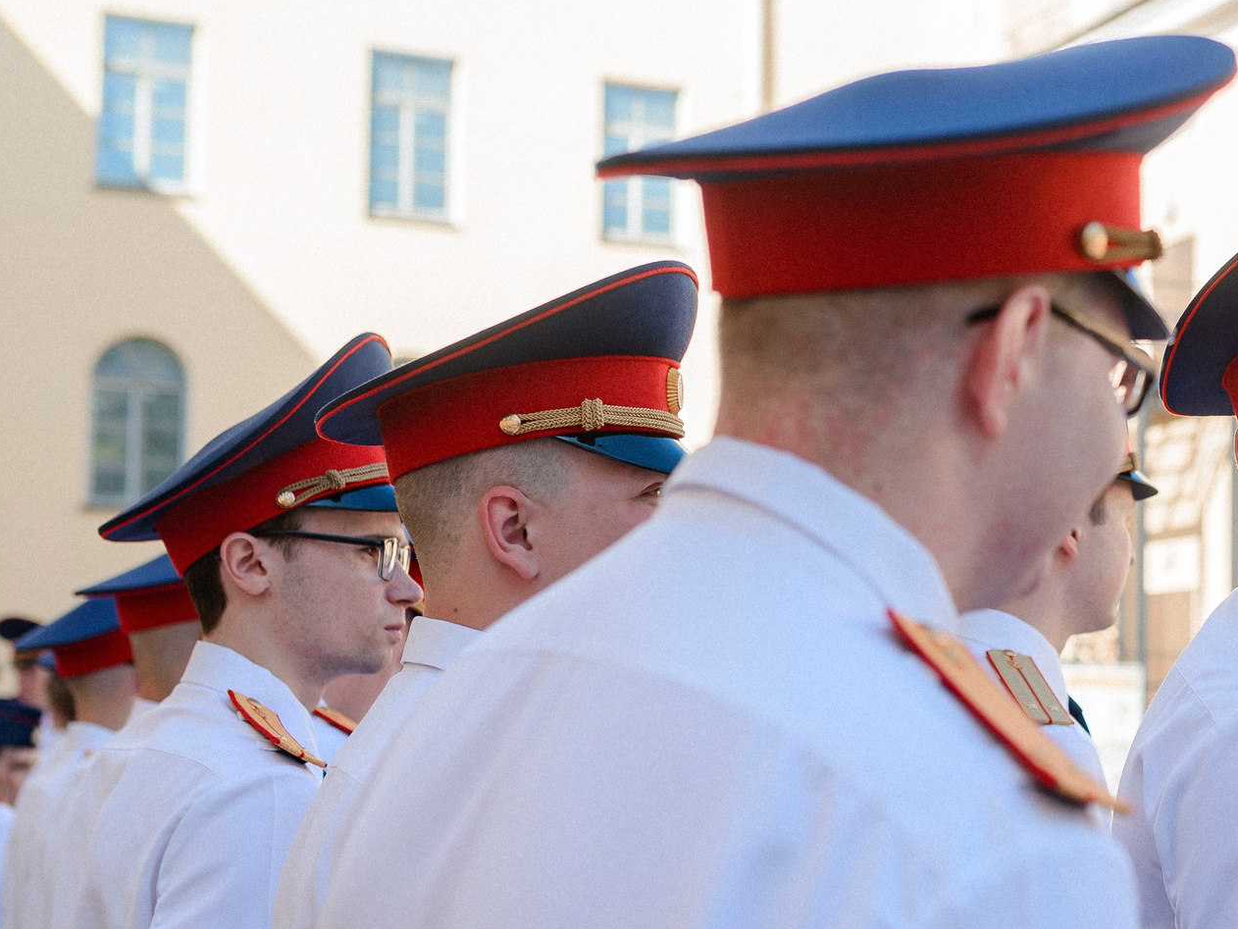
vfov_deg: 20.1
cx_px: 1105
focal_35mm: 73
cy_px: 583
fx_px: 2611
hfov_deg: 25.9
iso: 100
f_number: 3.2
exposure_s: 1/640
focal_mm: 35
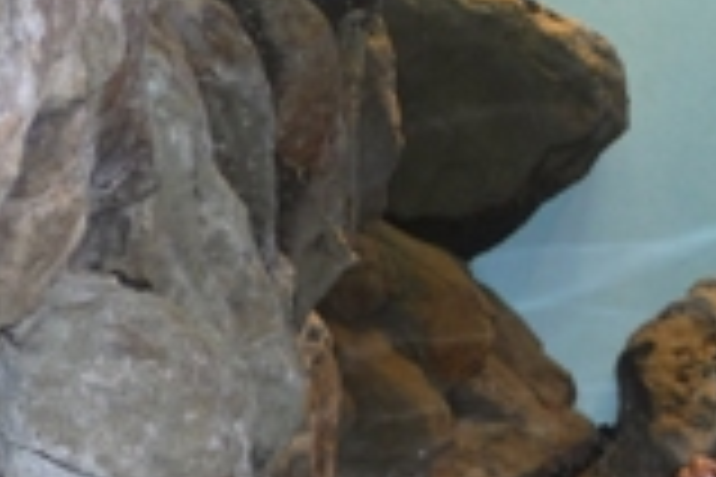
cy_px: 504
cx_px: 716
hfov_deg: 22.3
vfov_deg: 15.2
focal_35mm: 88
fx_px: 1750
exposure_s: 1/30
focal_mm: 5
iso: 100
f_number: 3.4
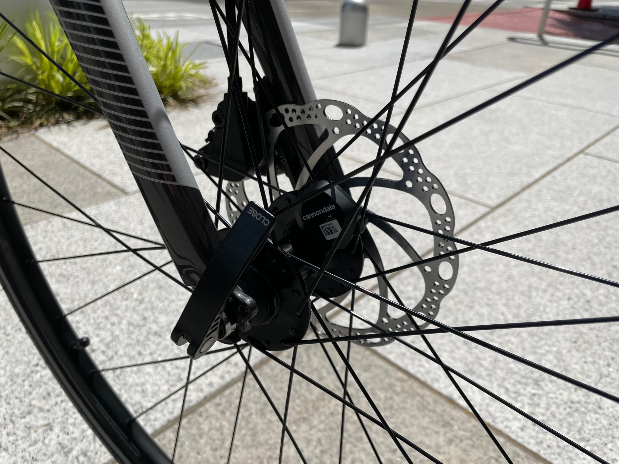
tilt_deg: -29.5
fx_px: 465
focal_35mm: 26
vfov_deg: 53.1
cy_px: 232
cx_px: 310
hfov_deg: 67.3
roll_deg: -2.1
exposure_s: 1/6135
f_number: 1.6
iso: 32
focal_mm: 4.2
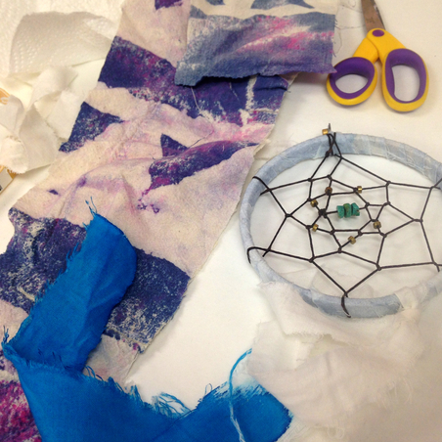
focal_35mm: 40
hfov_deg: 41.6
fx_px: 578
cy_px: 216
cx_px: 270
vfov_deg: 41.9
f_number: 2.4
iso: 64
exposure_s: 1/40
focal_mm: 4.12
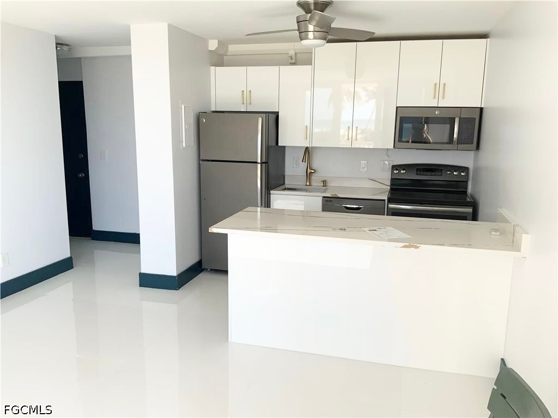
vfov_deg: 48.2
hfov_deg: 61.7
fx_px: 467
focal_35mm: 29
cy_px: 209
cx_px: 279
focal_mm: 3
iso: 16
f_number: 1.8
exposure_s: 1/144
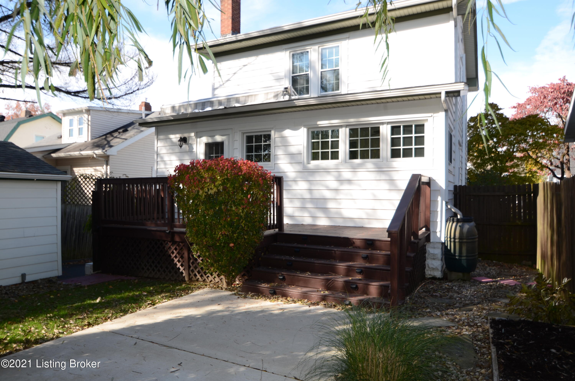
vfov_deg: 52.9
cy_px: 190
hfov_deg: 73.9
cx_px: 288
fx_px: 383
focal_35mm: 24
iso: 100
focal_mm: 16
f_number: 4
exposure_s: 1/250
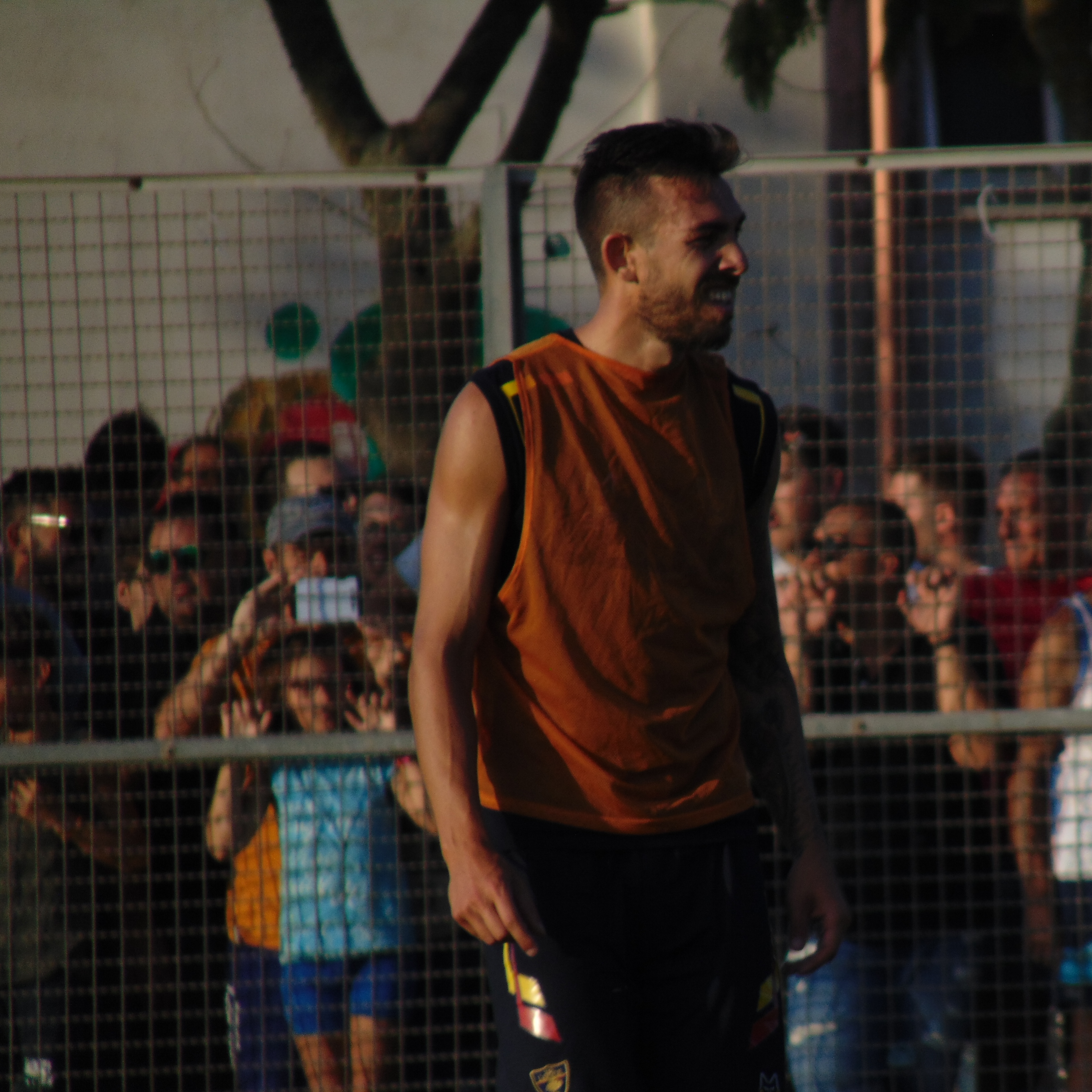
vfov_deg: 1.7
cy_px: 546
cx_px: 690
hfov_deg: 1.7
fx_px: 36904
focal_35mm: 1034
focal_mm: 157.1
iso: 80
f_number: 5.9
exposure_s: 1/250
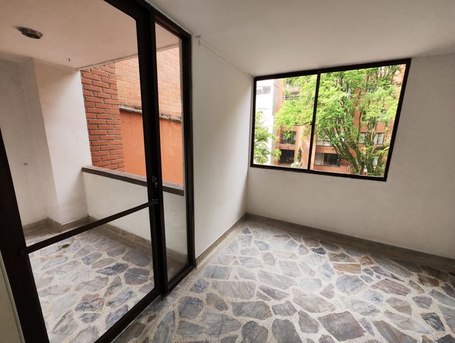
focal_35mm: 14
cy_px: 172
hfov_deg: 102.0
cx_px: 228
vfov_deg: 85.8
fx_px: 184
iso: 372
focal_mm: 2.16
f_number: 2.2
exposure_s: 1/120
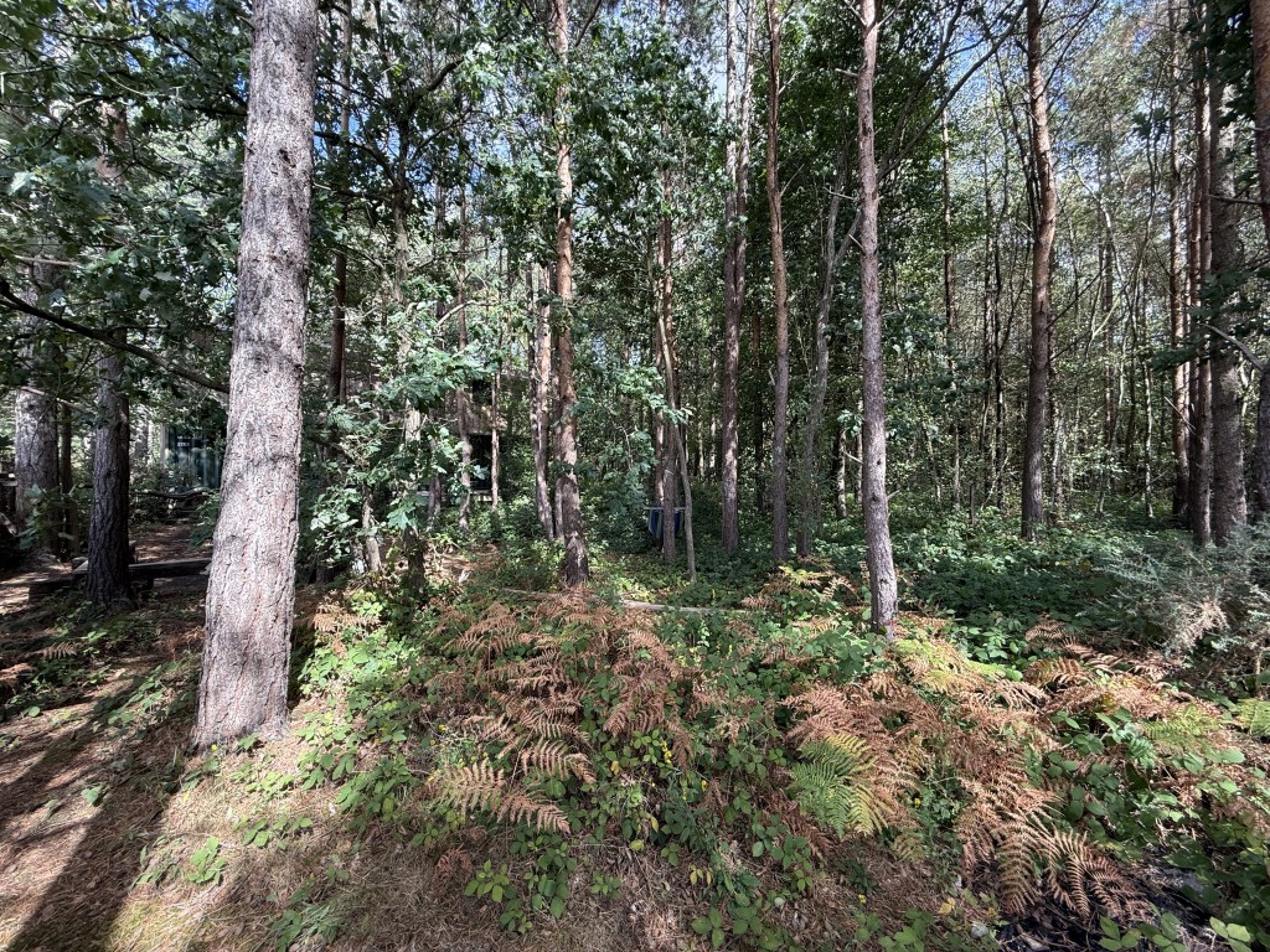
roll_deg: -0.8
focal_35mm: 14
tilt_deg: +0.4
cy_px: 476
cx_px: 635
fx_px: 514
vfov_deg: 85.7
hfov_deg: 102.1
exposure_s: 1/138
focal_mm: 2.22
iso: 50
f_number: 2.2
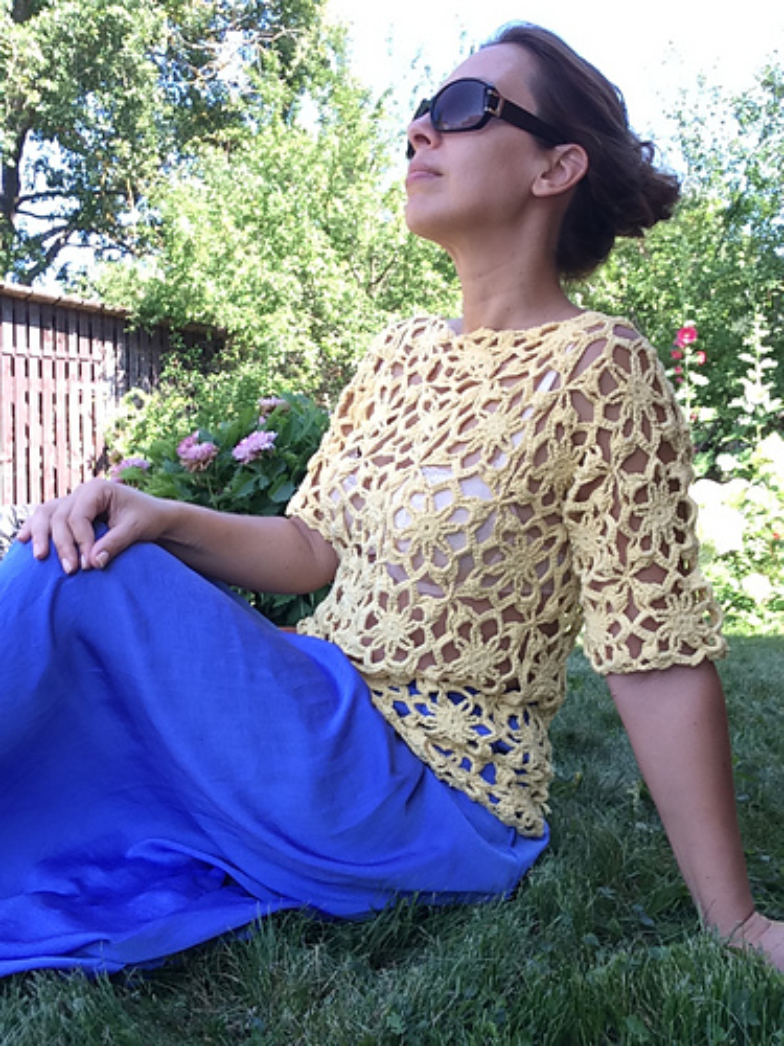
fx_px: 936
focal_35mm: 31
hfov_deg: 45.4
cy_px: 523
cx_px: 392
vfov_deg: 58.4
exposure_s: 1/179
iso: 50
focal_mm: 2.15
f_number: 2.4
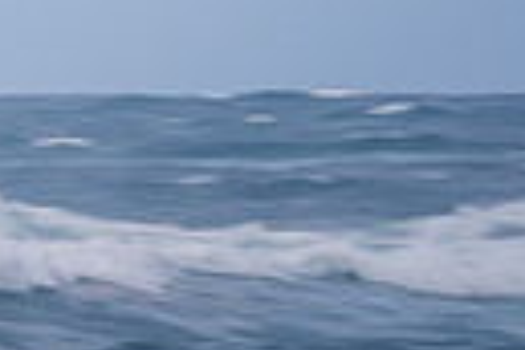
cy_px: -232
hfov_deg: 1.2
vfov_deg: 0.8
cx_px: -595
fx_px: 25767
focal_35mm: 1767
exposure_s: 1/20
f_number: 14
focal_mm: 320
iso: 31
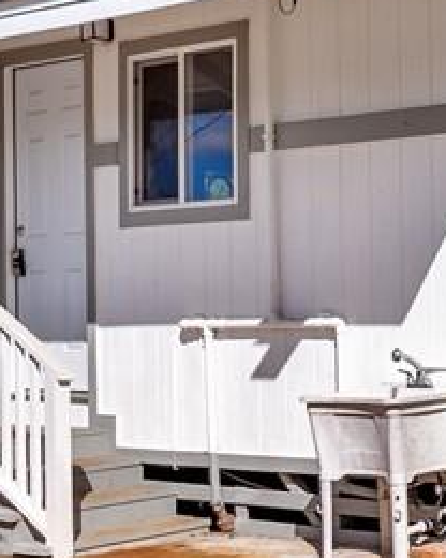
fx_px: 1386
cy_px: 296
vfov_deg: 22.7
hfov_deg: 17.0
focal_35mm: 84
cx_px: 612
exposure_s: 1/6400
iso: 125
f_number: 4
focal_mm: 7
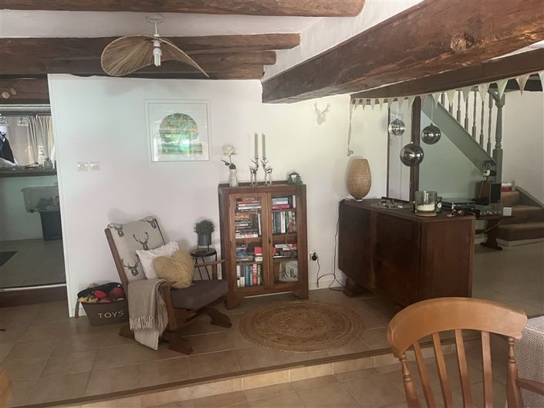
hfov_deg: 67.3
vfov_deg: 53.1
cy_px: 204
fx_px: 409
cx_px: 272
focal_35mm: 26
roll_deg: +1.8
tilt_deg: -7.4
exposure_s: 1/55
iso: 500
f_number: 1.6
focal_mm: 5.1
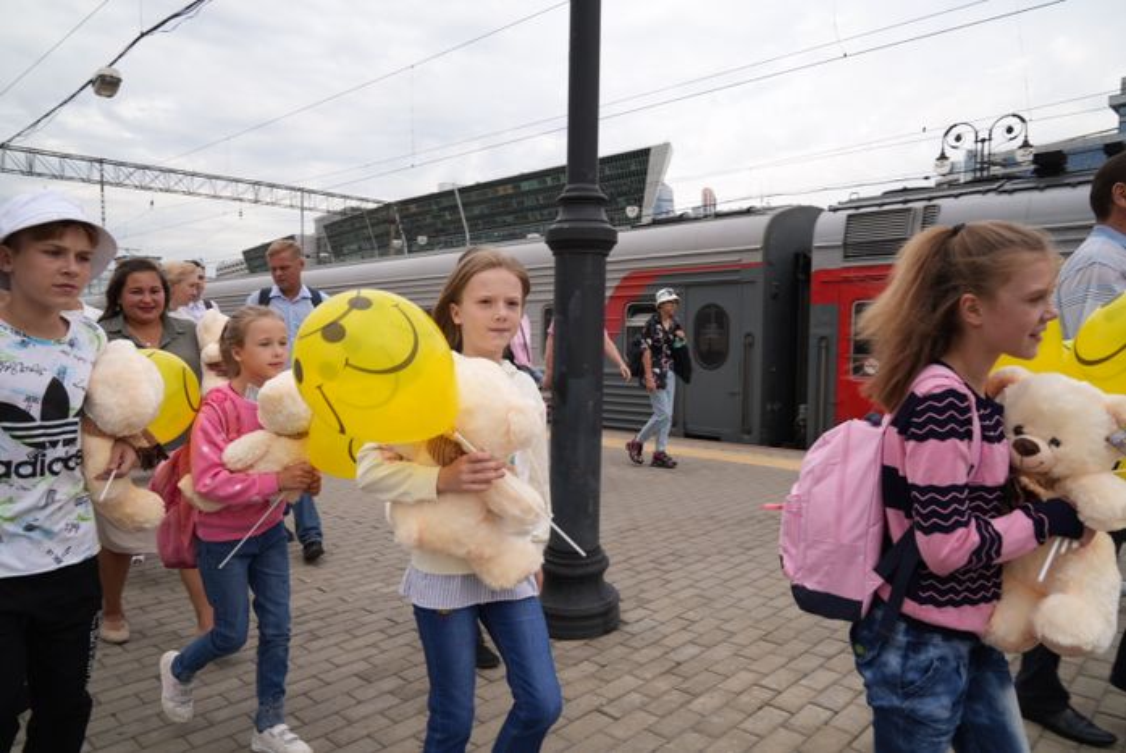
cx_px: 563
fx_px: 751
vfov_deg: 53.2
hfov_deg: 73.7
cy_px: 376
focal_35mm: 24
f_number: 5.6
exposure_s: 1/200
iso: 100
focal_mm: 24
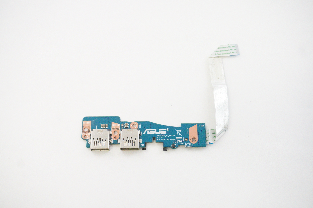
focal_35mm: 48
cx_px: 156
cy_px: 104
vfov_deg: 28.0
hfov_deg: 41.1
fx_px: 417
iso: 6400
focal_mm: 32
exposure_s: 1/320
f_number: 5.6
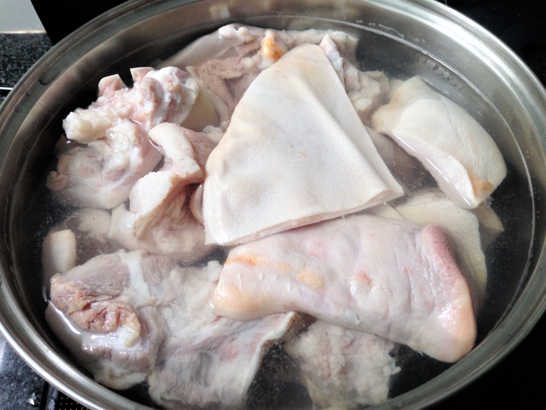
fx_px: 521
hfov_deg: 55.4
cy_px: 205
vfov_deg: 42.9
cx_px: 273
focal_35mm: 33
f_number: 2.4
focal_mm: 4.12
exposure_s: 1/20
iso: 100
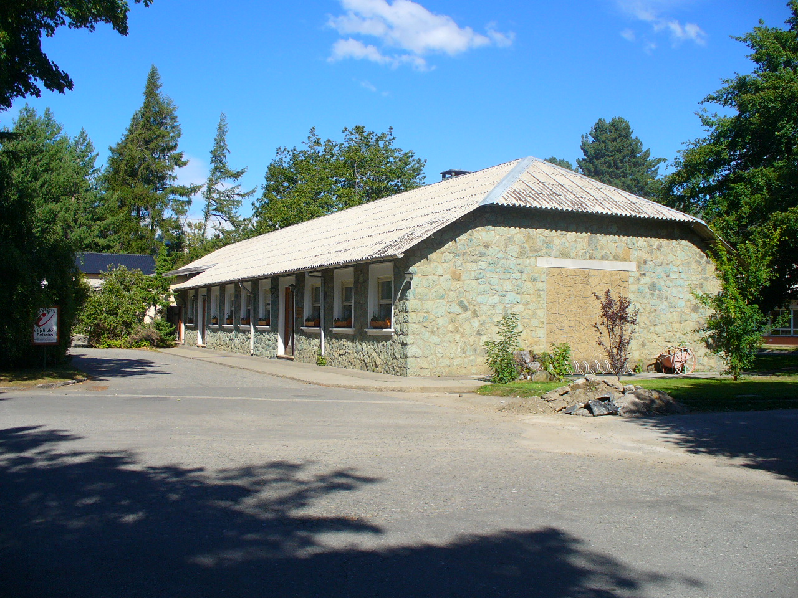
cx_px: 399
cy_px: 299
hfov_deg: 50.1
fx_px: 853
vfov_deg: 38.7
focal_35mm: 37
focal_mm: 6.1
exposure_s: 1/320
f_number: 5.6
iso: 80
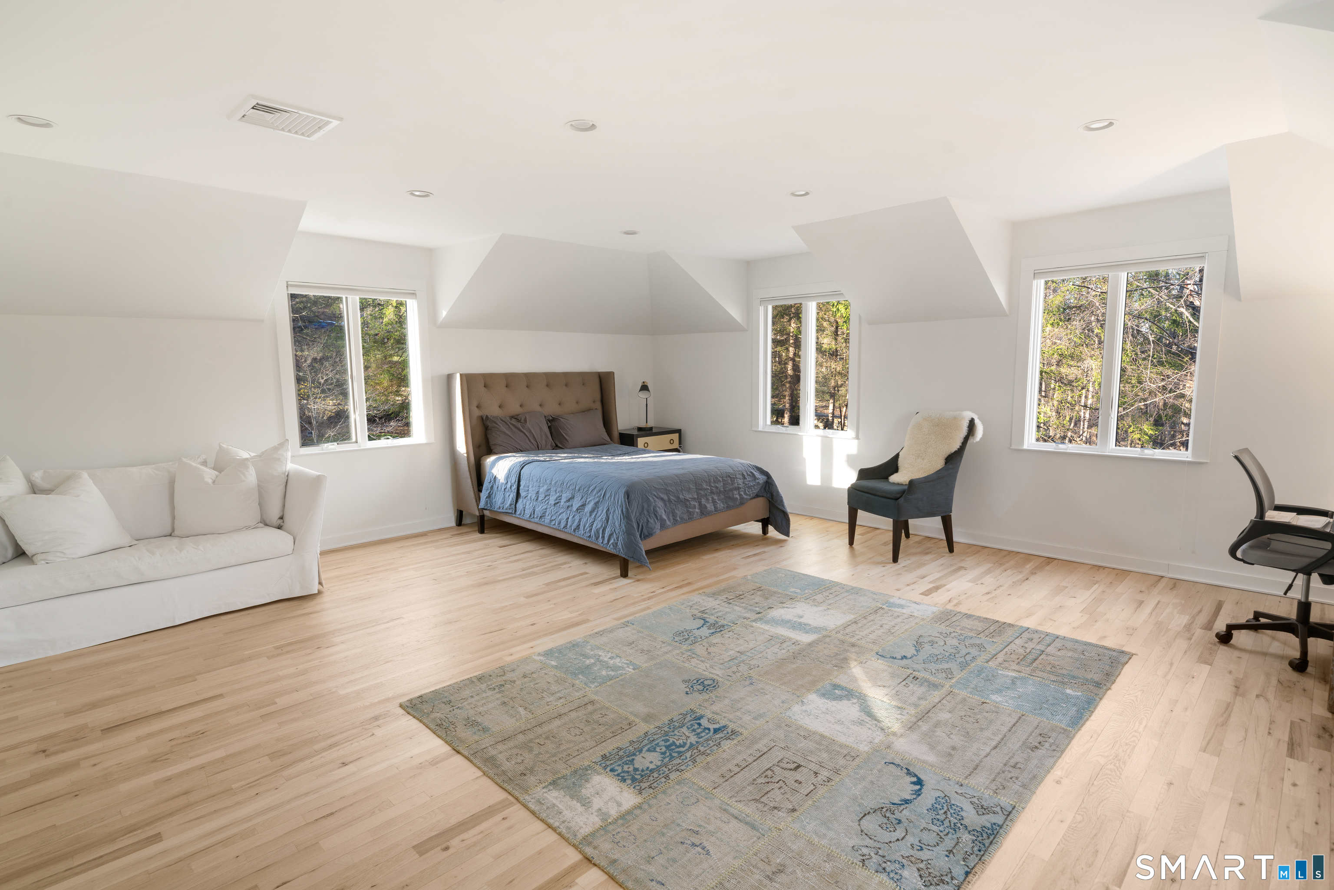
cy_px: 445
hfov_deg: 93.3
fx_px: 630
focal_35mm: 17
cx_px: 667
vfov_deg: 70.5
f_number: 8
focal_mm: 17
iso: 100
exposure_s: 1/1.67
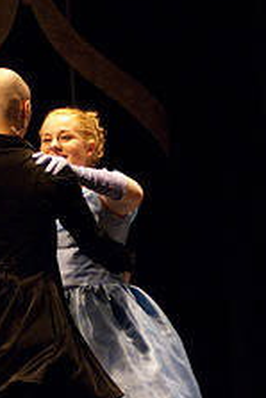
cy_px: 387
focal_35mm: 242
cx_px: 78
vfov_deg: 8.5
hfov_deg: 5.7
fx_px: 2678
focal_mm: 80
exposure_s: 1/160
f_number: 2.8
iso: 1250
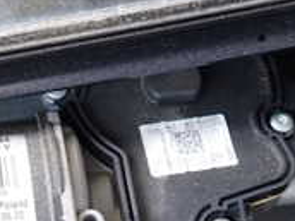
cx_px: 86
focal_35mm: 87
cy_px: 200
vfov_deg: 16.7
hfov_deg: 22.4
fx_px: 741
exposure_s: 1/60
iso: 200
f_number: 2
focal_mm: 4.5
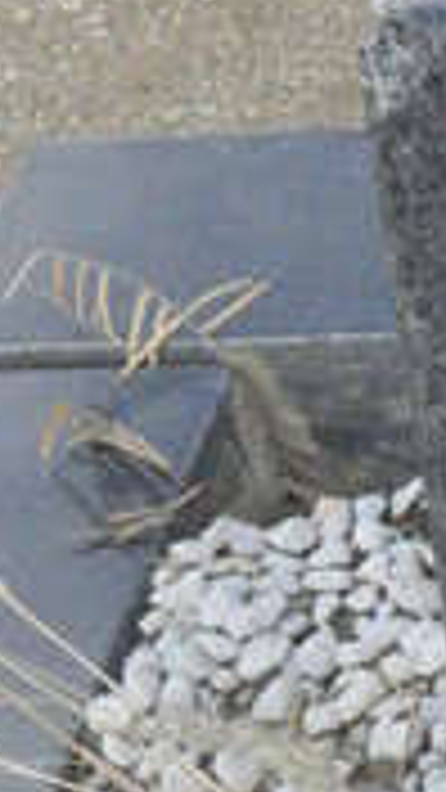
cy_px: 369
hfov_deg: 8.6
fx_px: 2712
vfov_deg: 16.6
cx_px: 1063
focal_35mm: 129
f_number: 6.3
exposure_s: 1/320
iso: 200
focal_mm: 4.6
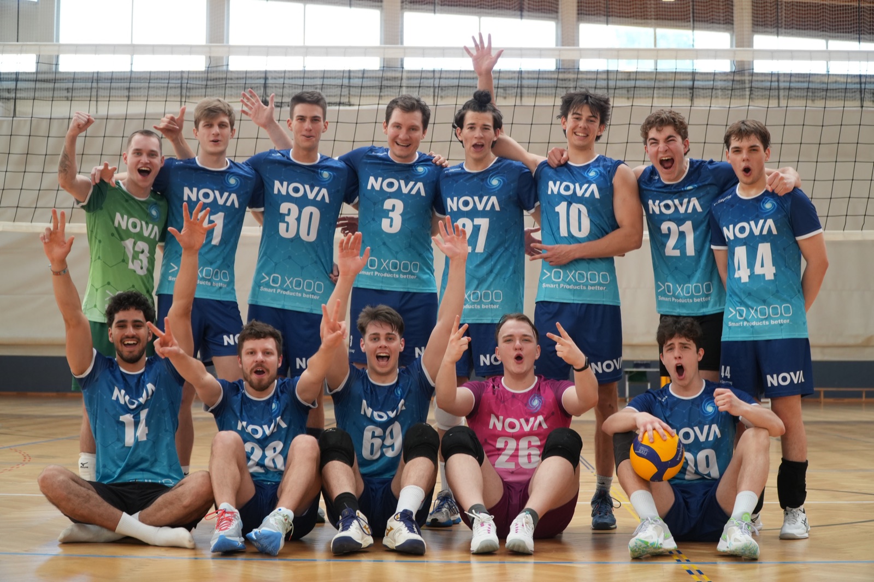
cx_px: 437
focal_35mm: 64
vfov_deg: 21.1
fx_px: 1565
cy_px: 291
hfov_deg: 31.2
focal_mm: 43
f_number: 4
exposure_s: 1/160
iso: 800
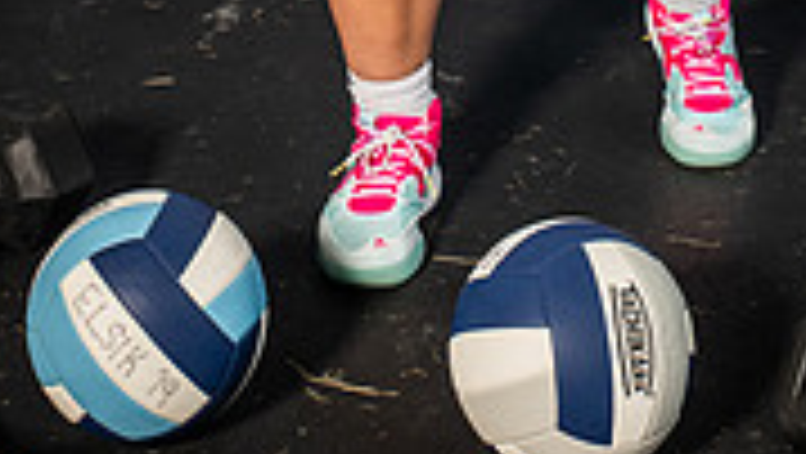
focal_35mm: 100
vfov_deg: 10.8
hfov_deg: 21.3
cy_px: -526
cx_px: 495
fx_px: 2139
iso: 250
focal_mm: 38
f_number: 7.1
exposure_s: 1/250
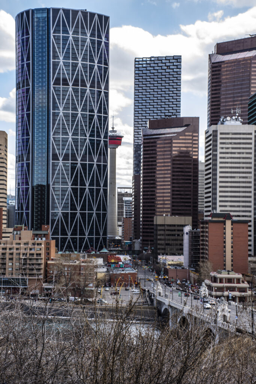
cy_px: 192
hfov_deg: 17.5
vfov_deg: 26.0
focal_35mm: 78
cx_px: 128
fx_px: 832
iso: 200
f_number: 9
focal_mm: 52
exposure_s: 1/30
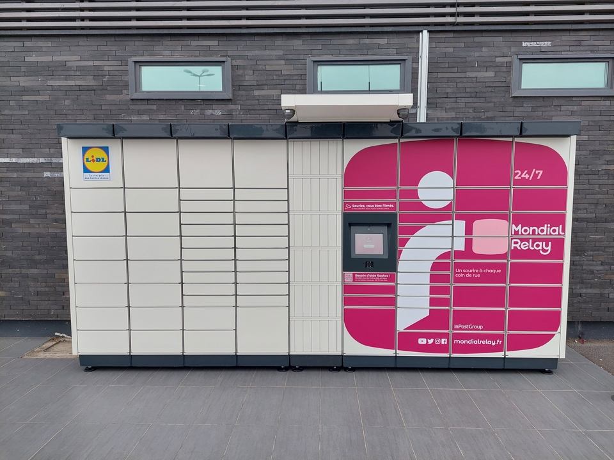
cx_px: 307
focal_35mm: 24
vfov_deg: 56.8
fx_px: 426
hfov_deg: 71.6
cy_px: 230
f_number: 1.8
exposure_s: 1/267
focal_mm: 5.23
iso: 40
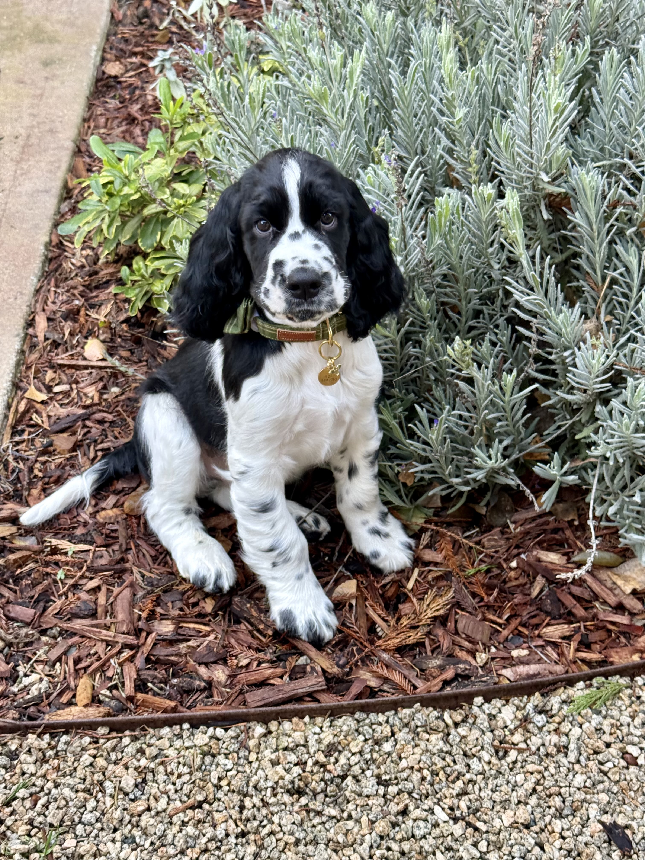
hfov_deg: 30.3
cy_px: 430
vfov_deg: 39.7
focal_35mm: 48
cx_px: 322
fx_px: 1193
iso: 80
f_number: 1.78
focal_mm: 6.76
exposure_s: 1/121
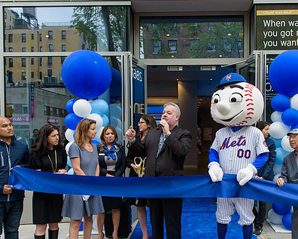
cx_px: 182
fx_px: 291
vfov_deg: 44.4
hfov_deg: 53.7
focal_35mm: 33
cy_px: 138
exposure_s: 1/250
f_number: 5
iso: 200
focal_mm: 24
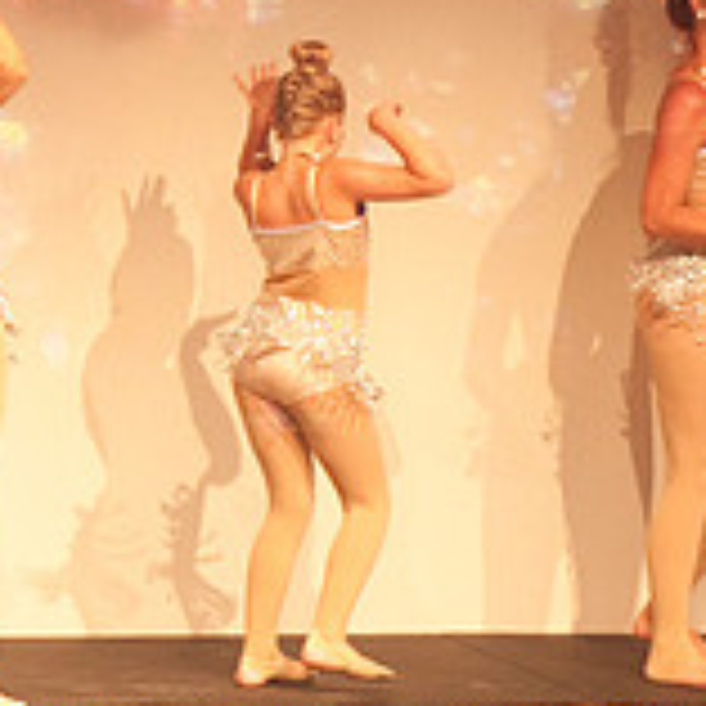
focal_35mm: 626
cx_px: -301
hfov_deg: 2.8
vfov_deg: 2.8
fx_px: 14445
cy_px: 13
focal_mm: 200
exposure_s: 1/200
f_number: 2.8
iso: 3200
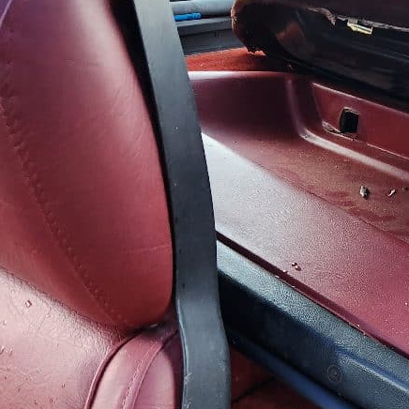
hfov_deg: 27.1
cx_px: 487
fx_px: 749
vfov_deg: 30.5
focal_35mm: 56
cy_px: 234
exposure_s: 1/120
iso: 400
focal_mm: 5.4
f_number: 1.8
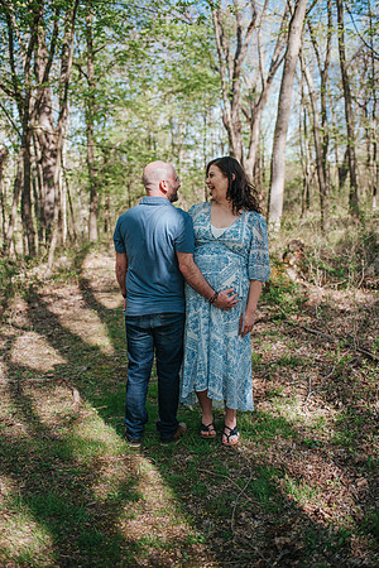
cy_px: 284
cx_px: 190
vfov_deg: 54.4
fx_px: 553
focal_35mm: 35
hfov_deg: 37.9
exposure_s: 1/1000
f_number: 2.5
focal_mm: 35
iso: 220
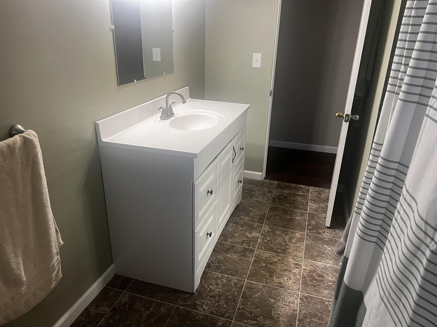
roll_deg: -0.7
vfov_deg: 53.1
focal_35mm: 26
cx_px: 218
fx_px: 328
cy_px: 164
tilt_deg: -21.6
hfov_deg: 67.3
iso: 80
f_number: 1.5
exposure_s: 1/60
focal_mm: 5.7
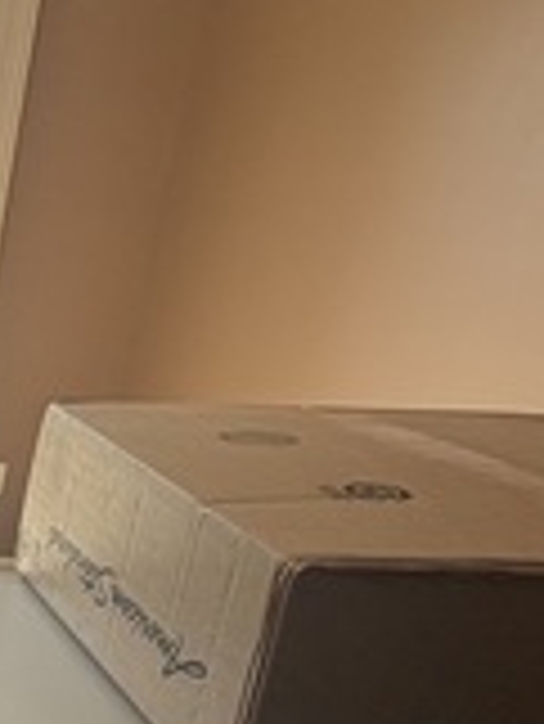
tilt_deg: -20.9
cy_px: 654
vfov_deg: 31.6
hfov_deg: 18.1
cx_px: -517
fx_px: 1214
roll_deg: +0.8
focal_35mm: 58
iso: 64
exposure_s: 1/121
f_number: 2.2
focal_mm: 2.22
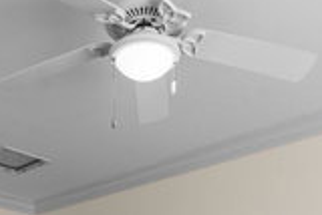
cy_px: 356
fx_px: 564
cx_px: 108
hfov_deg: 31.6
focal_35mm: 63
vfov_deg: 18.3
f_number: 8
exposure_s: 1/1.67
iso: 250
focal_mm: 14
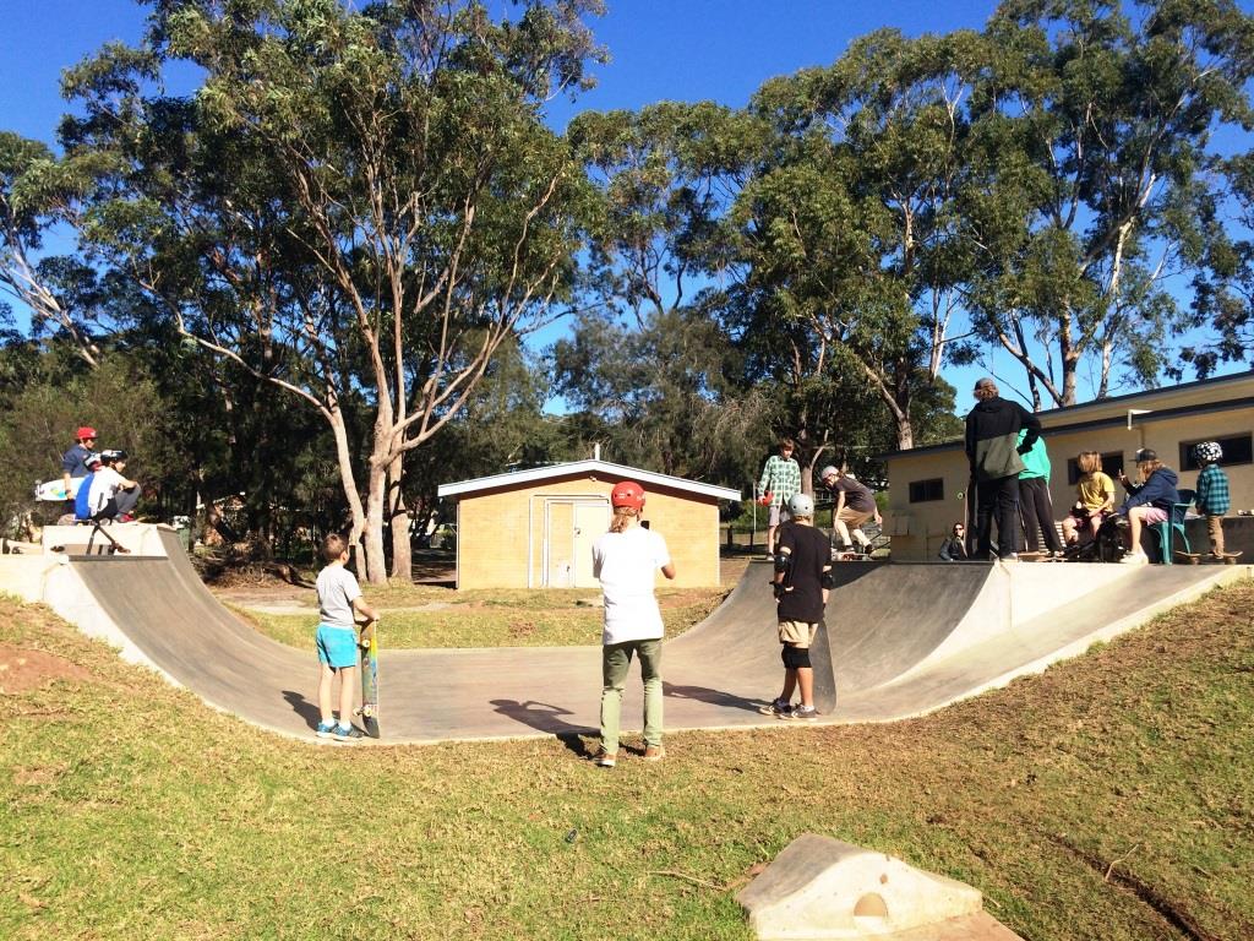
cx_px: 627
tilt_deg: +3.3
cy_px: 470
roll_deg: -0.4
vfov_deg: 48.2
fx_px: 1051
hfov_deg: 61.7
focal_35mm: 29
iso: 32
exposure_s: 1/1953
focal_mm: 4.15
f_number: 2.2
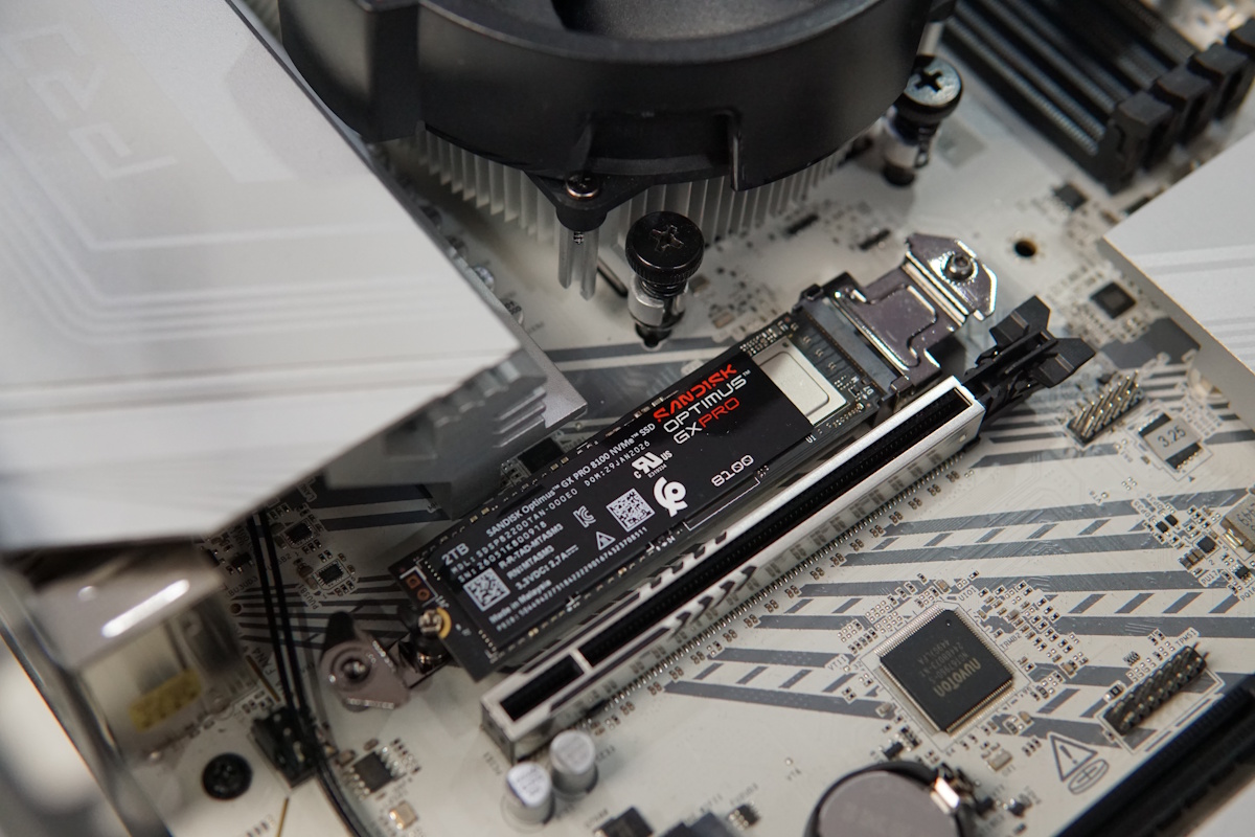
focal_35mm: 45
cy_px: 418
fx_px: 1569
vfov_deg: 29.9
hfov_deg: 43.6
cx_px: 628
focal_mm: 30
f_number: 3.2
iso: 1250
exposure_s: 1/320
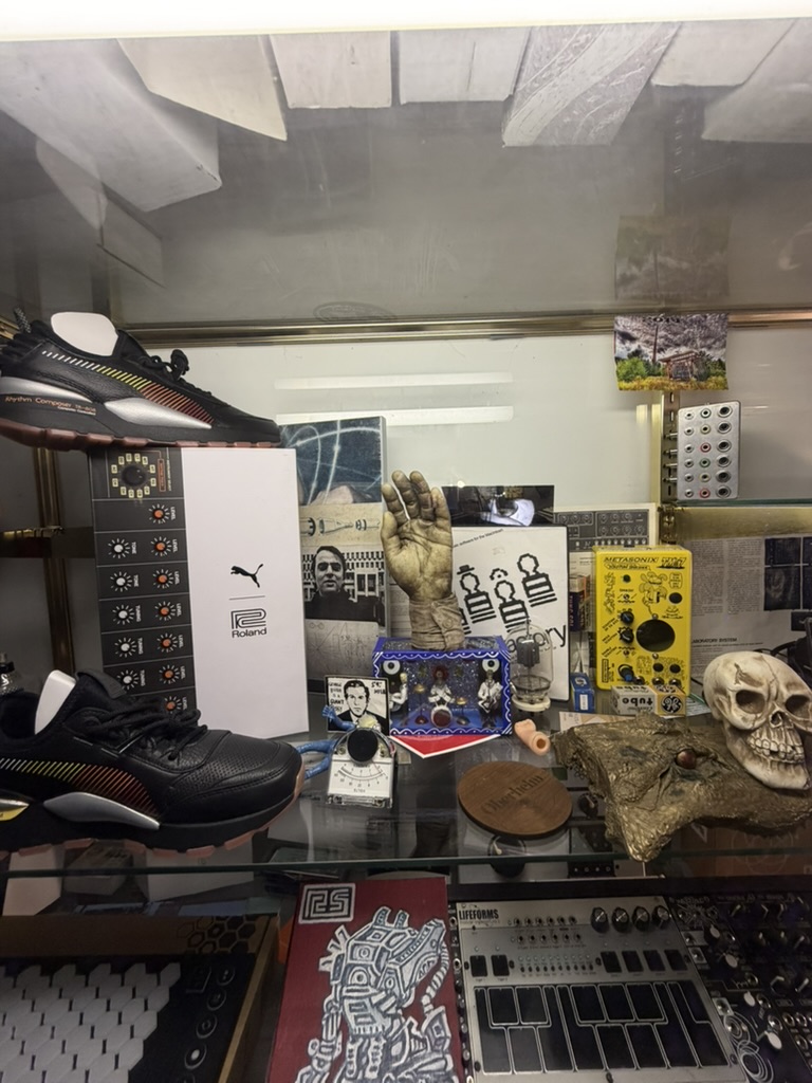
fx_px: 438
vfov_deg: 102.1
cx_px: 406
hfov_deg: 85.7
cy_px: 542
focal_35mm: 14
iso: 160
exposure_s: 1/60
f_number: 2.2
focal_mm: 2.22
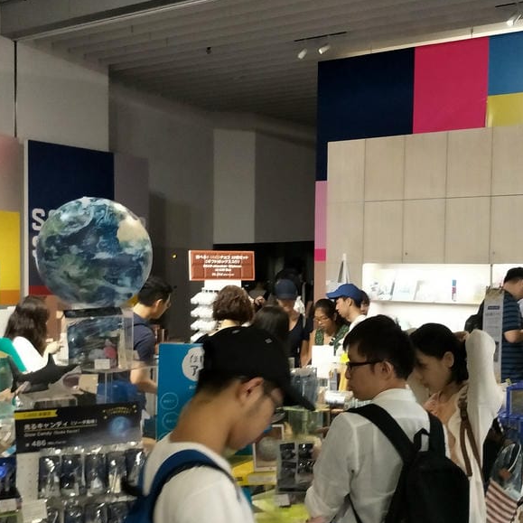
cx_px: 271
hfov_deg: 38.3
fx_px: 752
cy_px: 316
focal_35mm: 44
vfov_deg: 38.2
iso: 277
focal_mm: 4.1
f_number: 1.7
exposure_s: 1/33
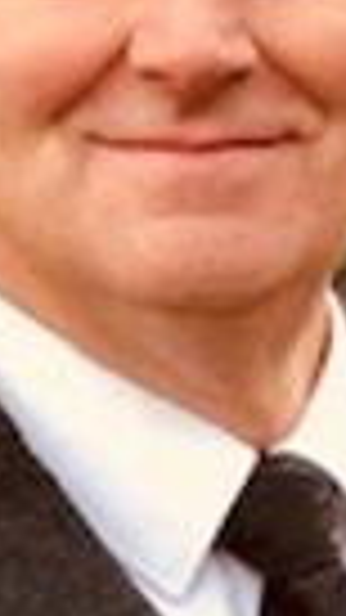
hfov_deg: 3.0
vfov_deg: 5.6
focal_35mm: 386
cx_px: 1449
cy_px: 594
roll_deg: -0.4
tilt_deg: -5.2
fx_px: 6300
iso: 50
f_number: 2.8
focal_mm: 6.6
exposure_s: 1/100
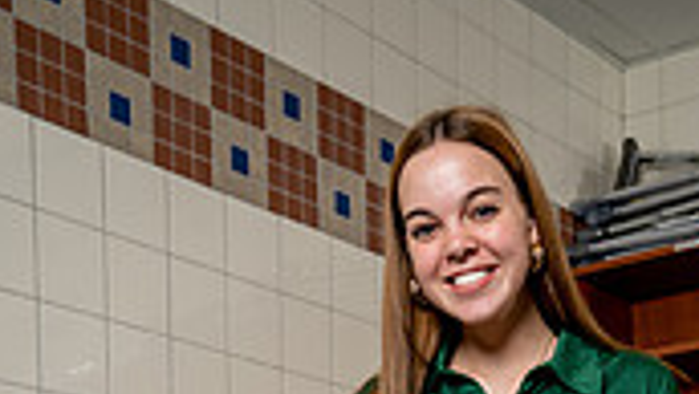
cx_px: 459
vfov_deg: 12.0
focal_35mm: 85
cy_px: 890
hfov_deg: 24.9
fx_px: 1576
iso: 250
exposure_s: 1/250
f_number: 6.3
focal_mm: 31
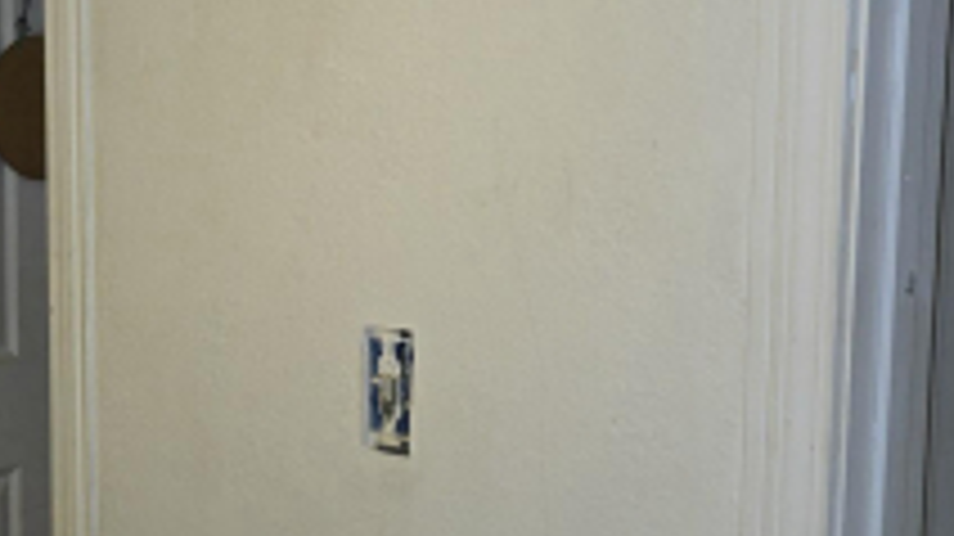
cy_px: 414
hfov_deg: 26.6
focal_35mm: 79
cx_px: 254
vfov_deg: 15.2
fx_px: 1997
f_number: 1.8
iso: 100
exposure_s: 1/24
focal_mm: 5.4
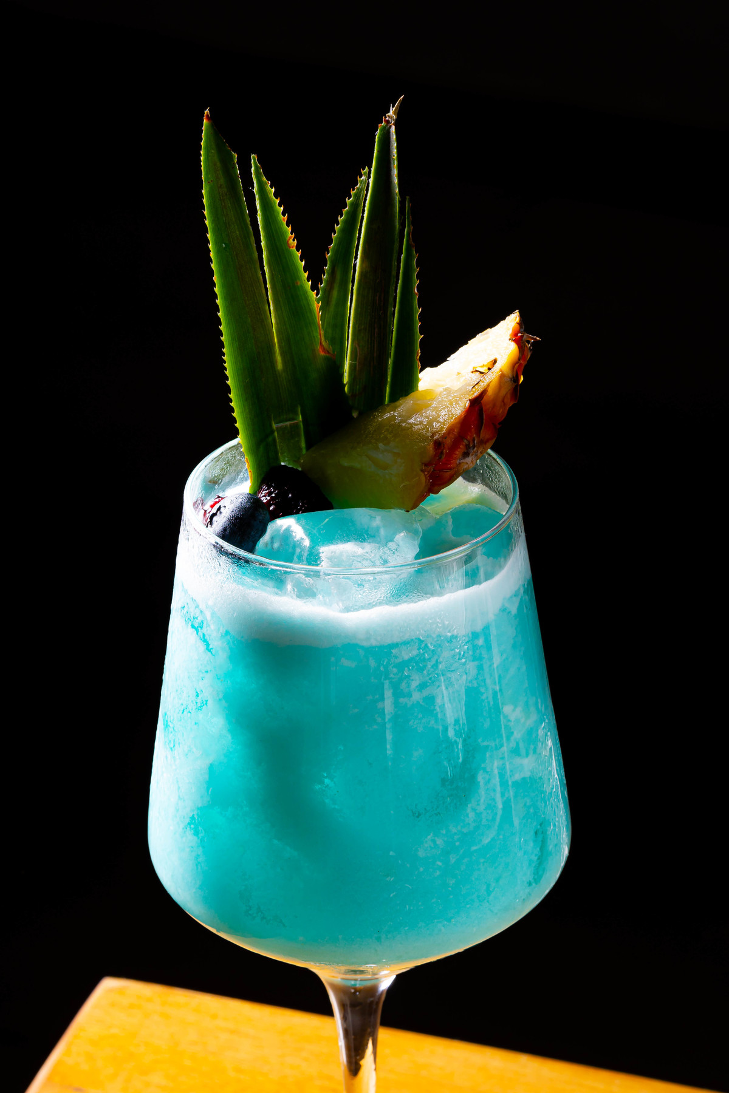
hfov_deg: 13.0
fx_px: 3189
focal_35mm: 105
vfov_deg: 19.5
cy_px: 546
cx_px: 364
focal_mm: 70
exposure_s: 1/100
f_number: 13
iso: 100
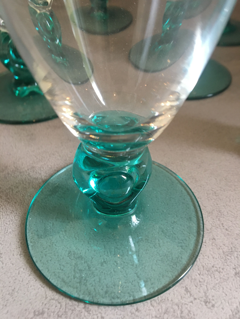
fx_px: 268
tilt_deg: -44.2
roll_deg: +0.1
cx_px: 120
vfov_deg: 61.7
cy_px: 160
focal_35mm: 29
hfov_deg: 48.2
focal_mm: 4.15
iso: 160
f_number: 2.2
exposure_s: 1/33
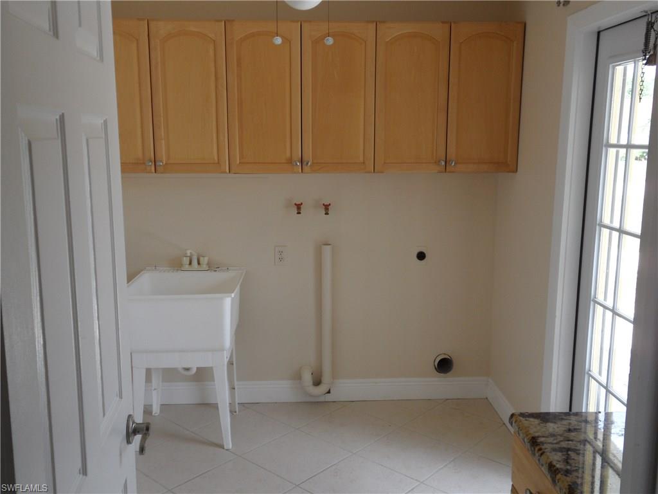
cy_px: 247
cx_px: 329
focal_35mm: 32
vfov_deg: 44.2
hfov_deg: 56.8
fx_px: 608
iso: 80
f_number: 3.7
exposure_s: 1/45
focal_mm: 5.7
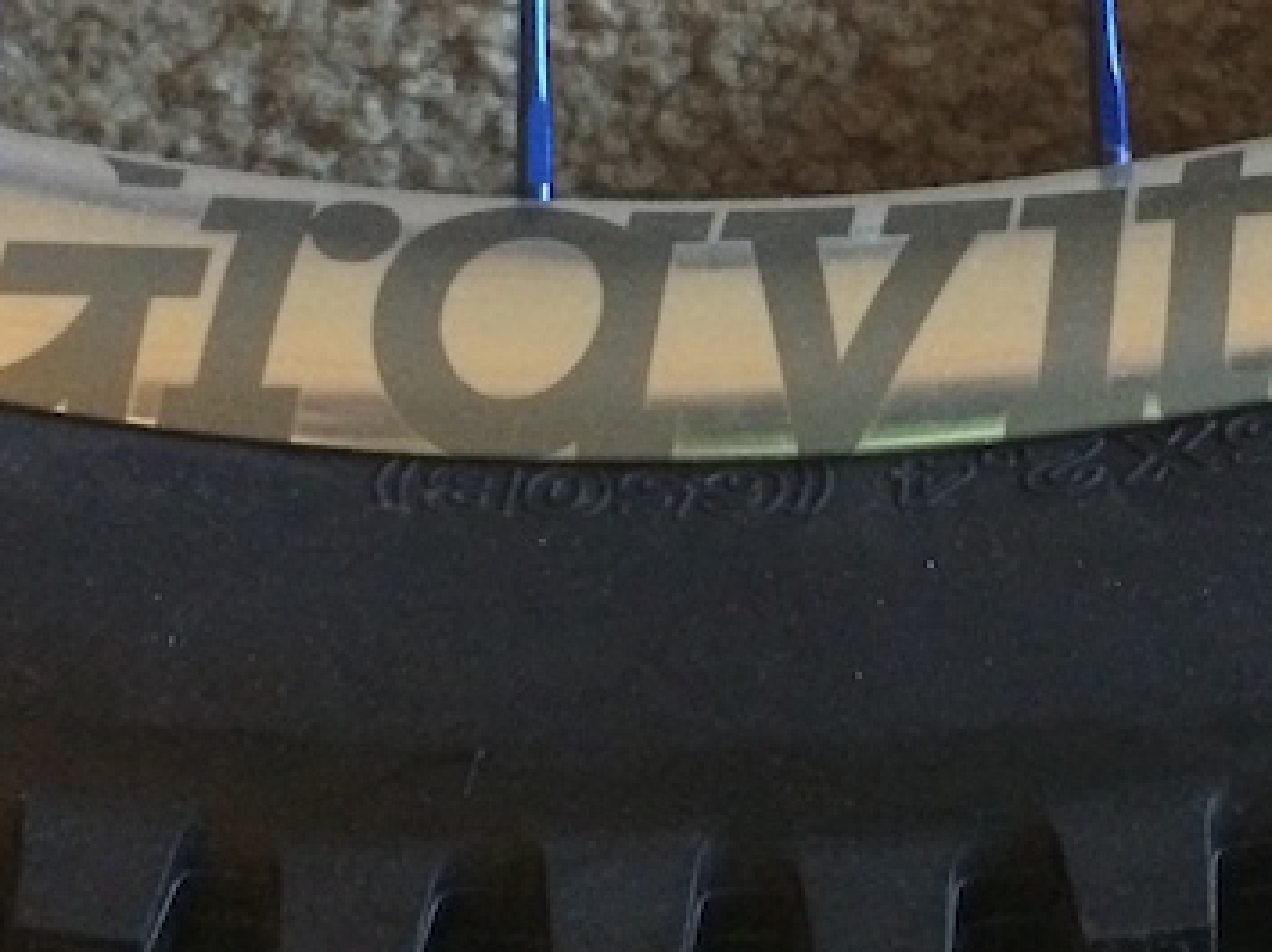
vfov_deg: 16.9
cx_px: 862
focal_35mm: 84
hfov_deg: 23.2
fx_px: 3085
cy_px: -115
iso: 500
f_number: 2.2
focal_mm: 4.15
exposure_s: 1/15
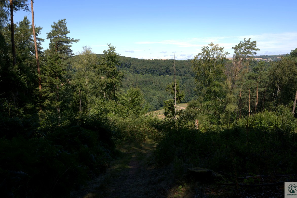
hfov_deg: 54.4
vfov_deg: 37.8
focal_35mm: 35
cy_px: 100
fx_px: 289
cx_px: 152
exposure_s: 1/125
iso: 100
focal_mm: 34
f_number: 6.3
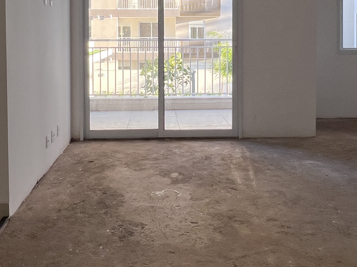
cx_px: 174
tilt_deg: -1.2
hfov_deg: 50.1
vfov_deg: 36.9
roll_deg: +0.7
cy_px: 43
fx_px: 381
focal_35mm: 37
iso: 50
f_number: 1.8
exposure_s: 1/99
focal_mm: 1.57
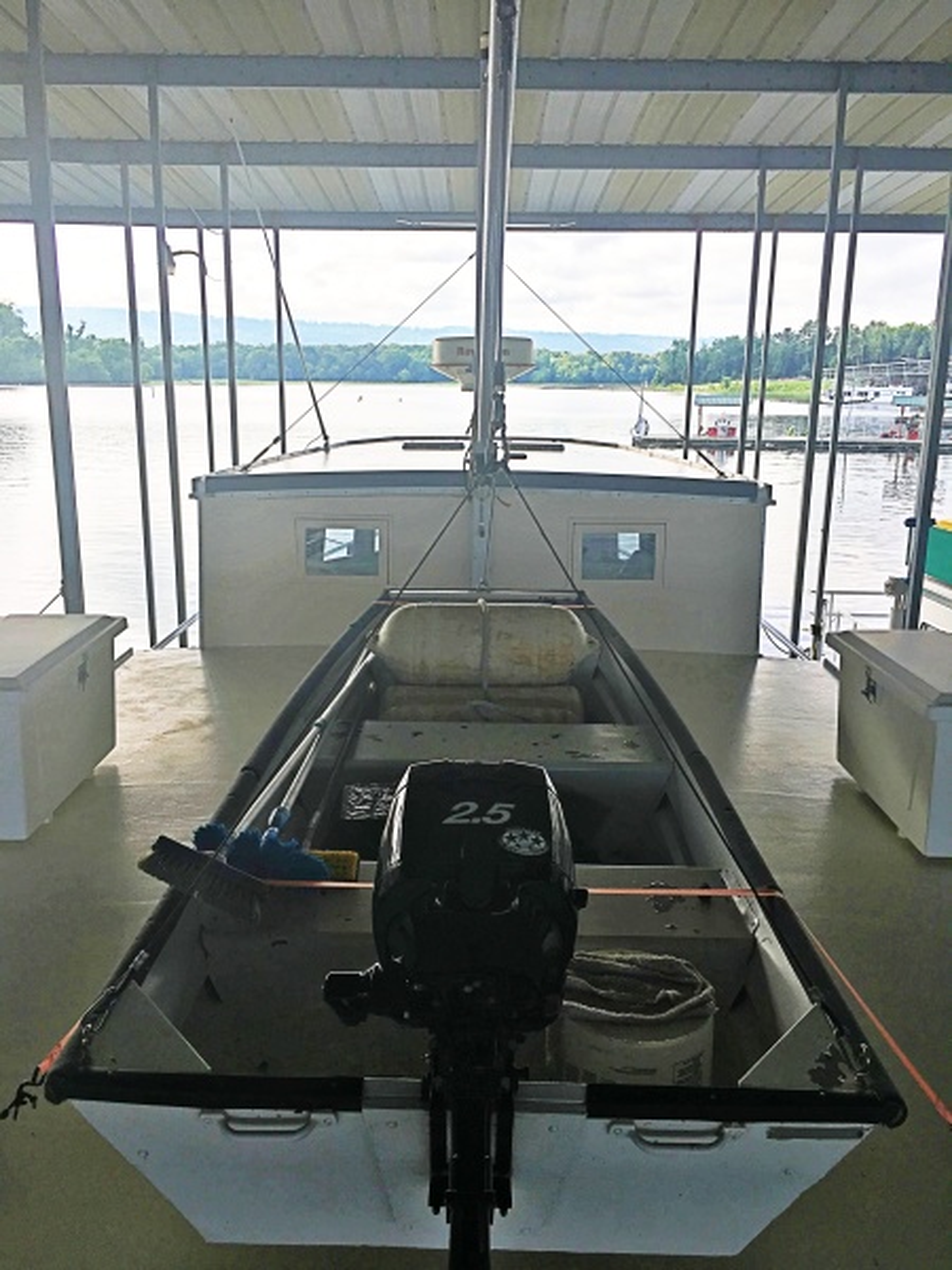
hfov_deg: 48.2
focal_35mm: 29
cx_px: 476
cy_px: 635
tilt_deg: -12.6
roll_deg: -1.4
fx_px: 1063
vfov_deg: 61.7
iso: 25
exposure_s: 1/810
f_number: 2.2
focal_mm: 4.15
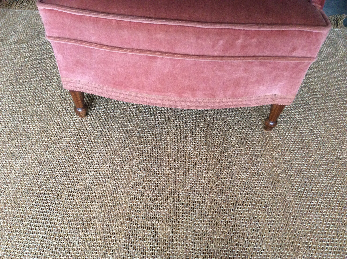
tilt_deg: -46.0
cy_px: 130
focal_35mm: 32
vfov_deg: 44.1
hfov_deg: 56.9
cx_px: 174
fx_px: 320
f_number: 2.4
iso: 200
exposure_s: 1/25
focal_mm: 3.3
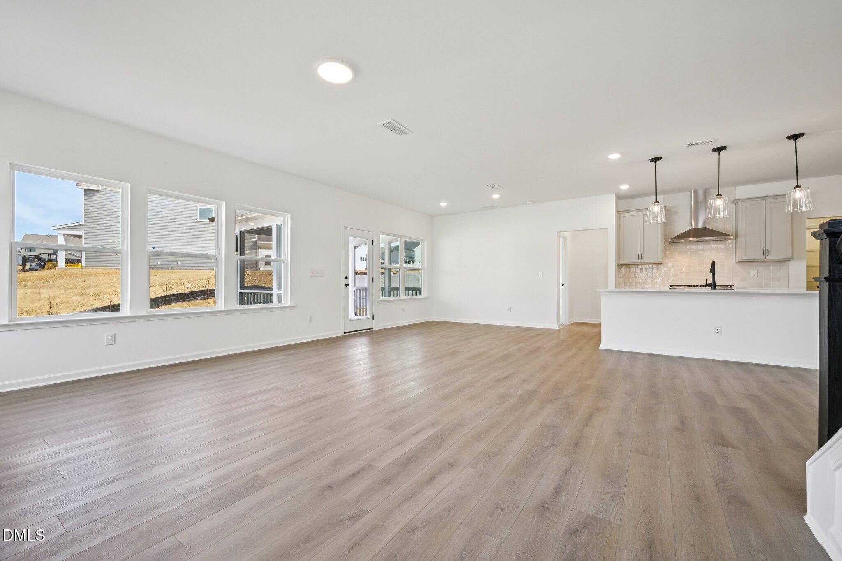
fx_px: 351
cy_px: 280
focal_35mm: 15
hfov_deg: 100.4
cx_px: 421
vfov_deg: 77.3
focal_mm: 15
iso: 100
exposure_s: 1/25
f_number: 8
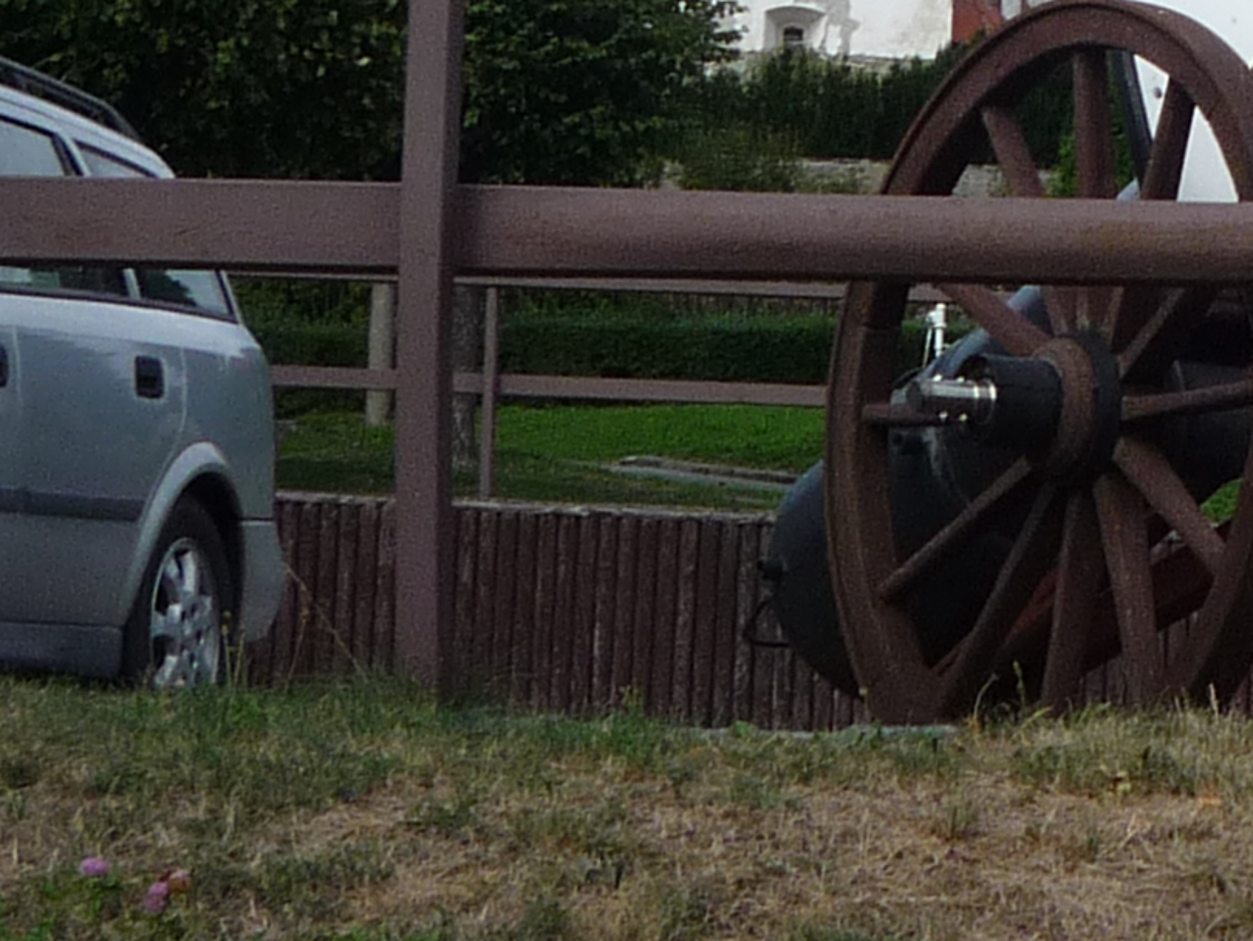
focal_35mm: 158
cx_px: 1692
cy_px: -228
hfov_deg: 12.1
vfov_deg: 9.3
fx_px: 5721
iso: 100
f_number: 5
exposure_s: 1/400
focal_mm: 6.3
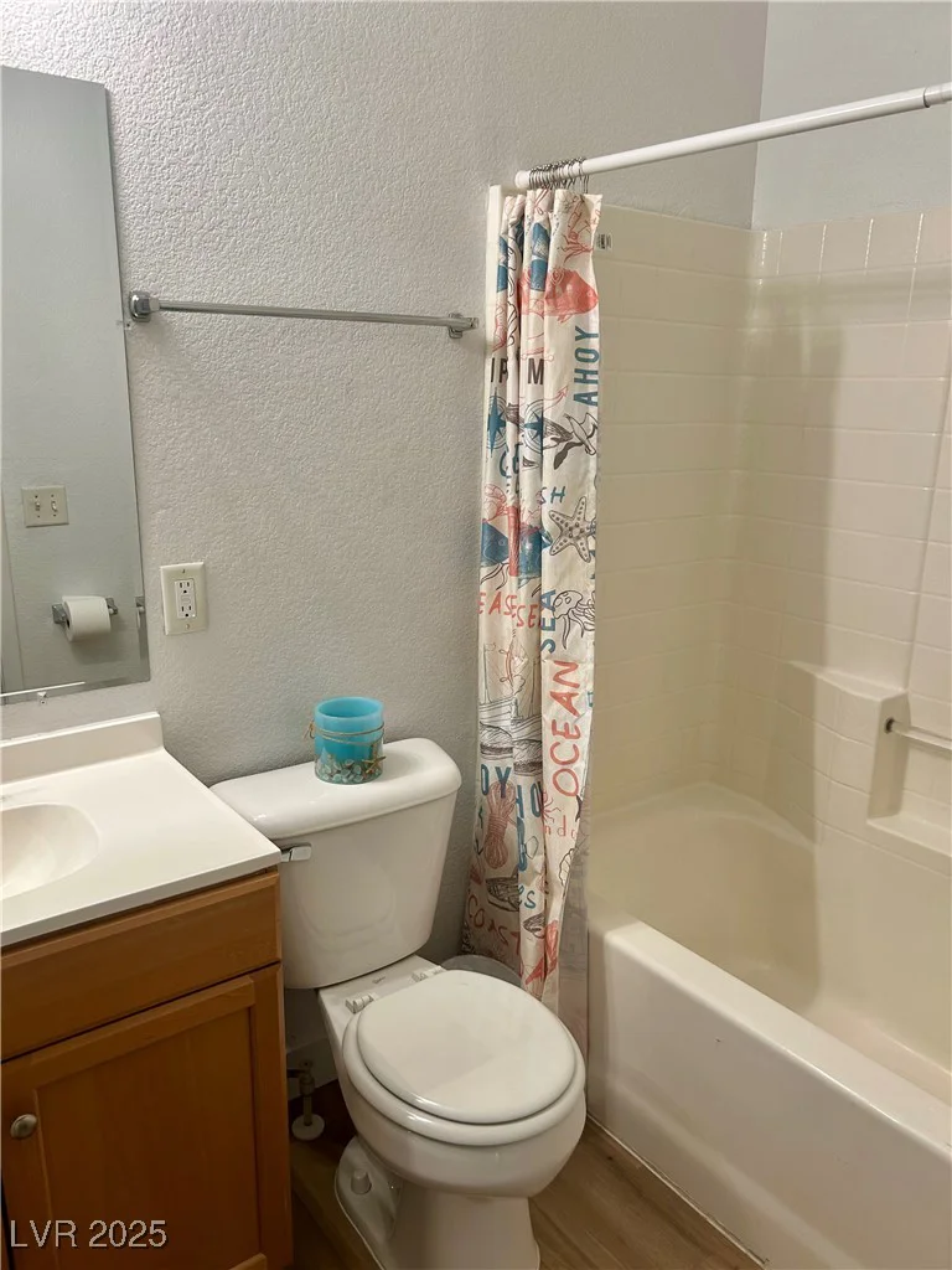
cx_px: 476
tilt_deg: -14.0
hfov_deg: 53.1
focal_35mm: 26
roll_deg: -1.3
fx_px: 953
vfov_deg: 67.3
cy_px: 635
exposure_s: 1/60
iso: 80
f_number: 1.5
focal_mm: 5.7
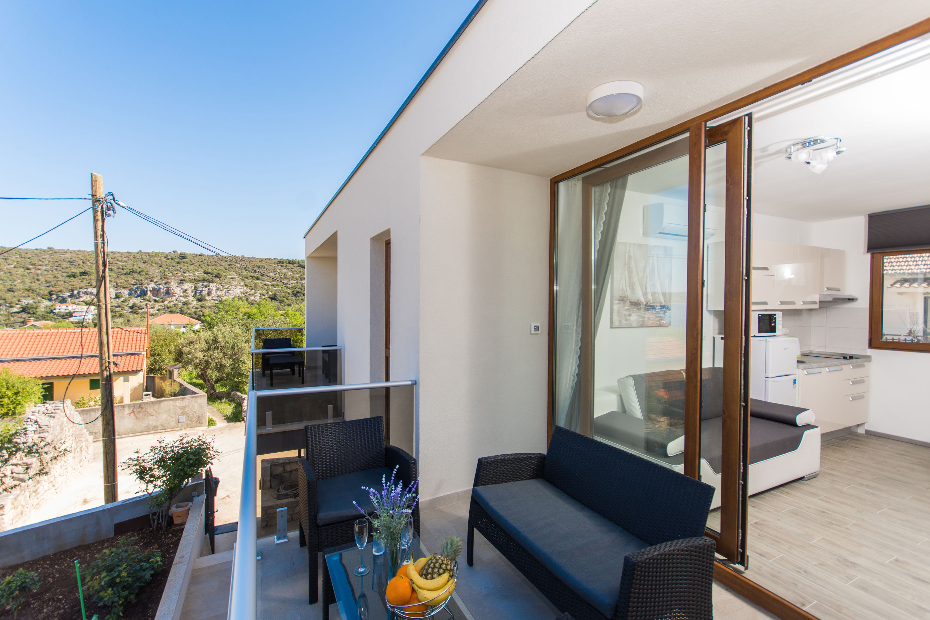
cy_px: 310
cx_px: 465
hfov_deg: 100.4
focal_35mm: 15
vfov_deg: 77.3
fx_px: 387
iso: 100
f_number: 5
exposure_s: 1/200
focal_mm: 10
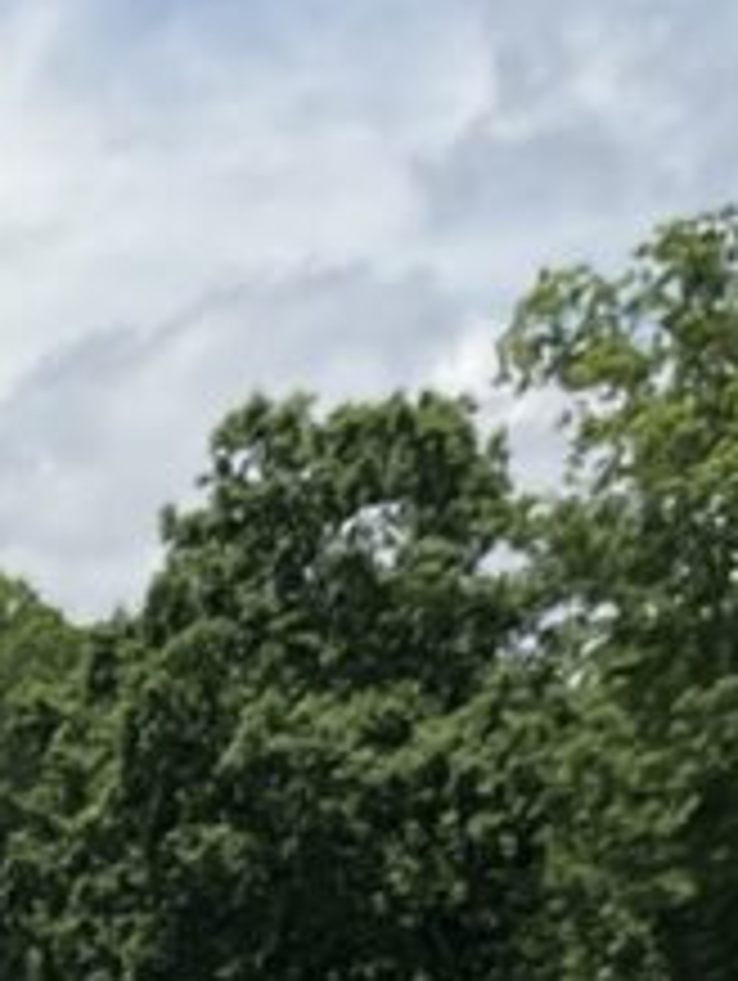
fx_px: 3858
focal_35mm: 136
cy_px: 2084
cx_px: -878
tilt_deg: -11.4
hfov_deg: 9.9
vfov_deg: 12.4
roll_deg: -1.9
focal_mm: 3
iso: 16
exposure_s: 1/1377
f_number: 1.8
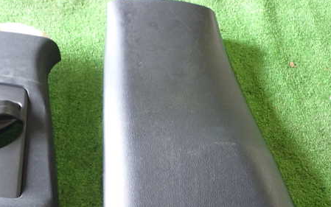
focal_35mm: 51
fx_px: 460
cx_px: 184
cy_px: 145
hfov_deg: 39.5
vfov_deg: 25.2
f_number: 2.5
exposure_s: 1/40
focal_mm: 6.37
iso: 400
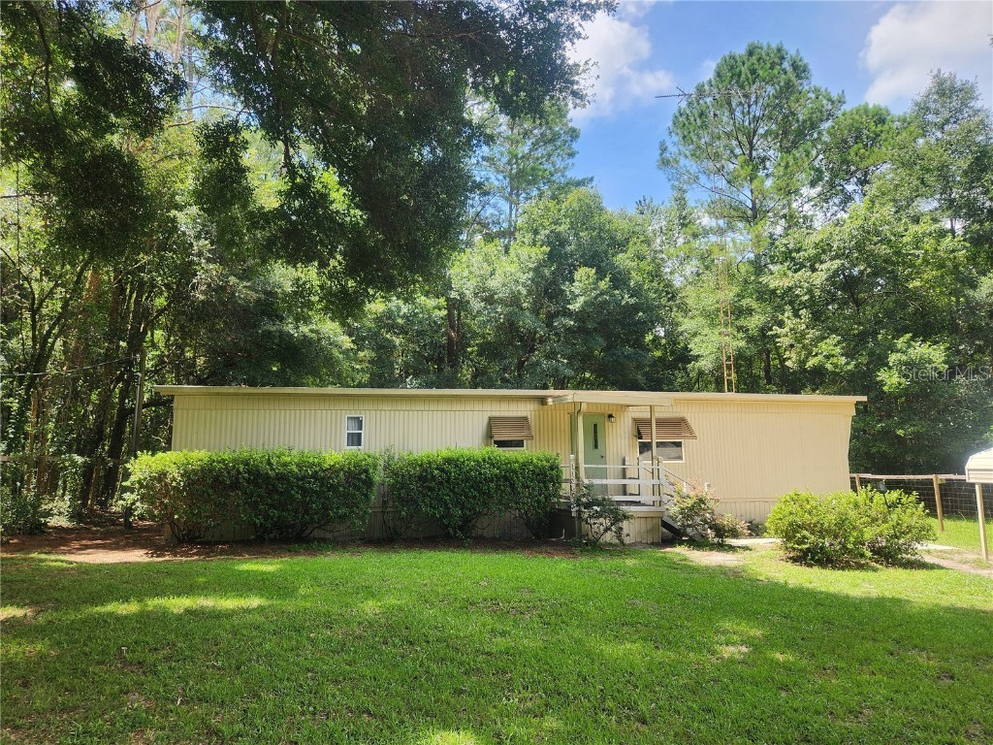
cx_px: 496
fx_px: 660
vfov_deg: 58.9
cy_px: 372
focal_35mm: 23
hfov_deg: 73.9
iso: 20
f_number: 1.8
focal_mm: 5.4
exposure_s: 1/420
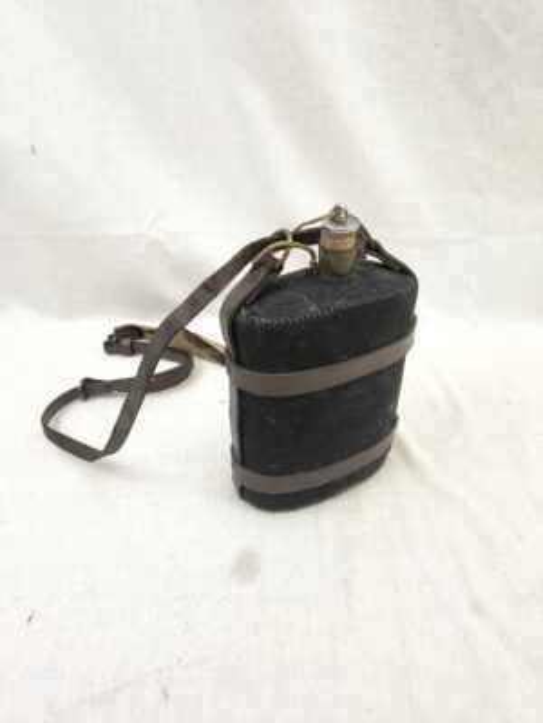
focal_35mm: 23
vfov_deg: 73.9
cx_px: 272
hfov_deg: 58.9
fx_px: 481
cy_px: 362
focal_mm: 5.56
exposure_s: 1/100
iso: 268
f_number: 1.8
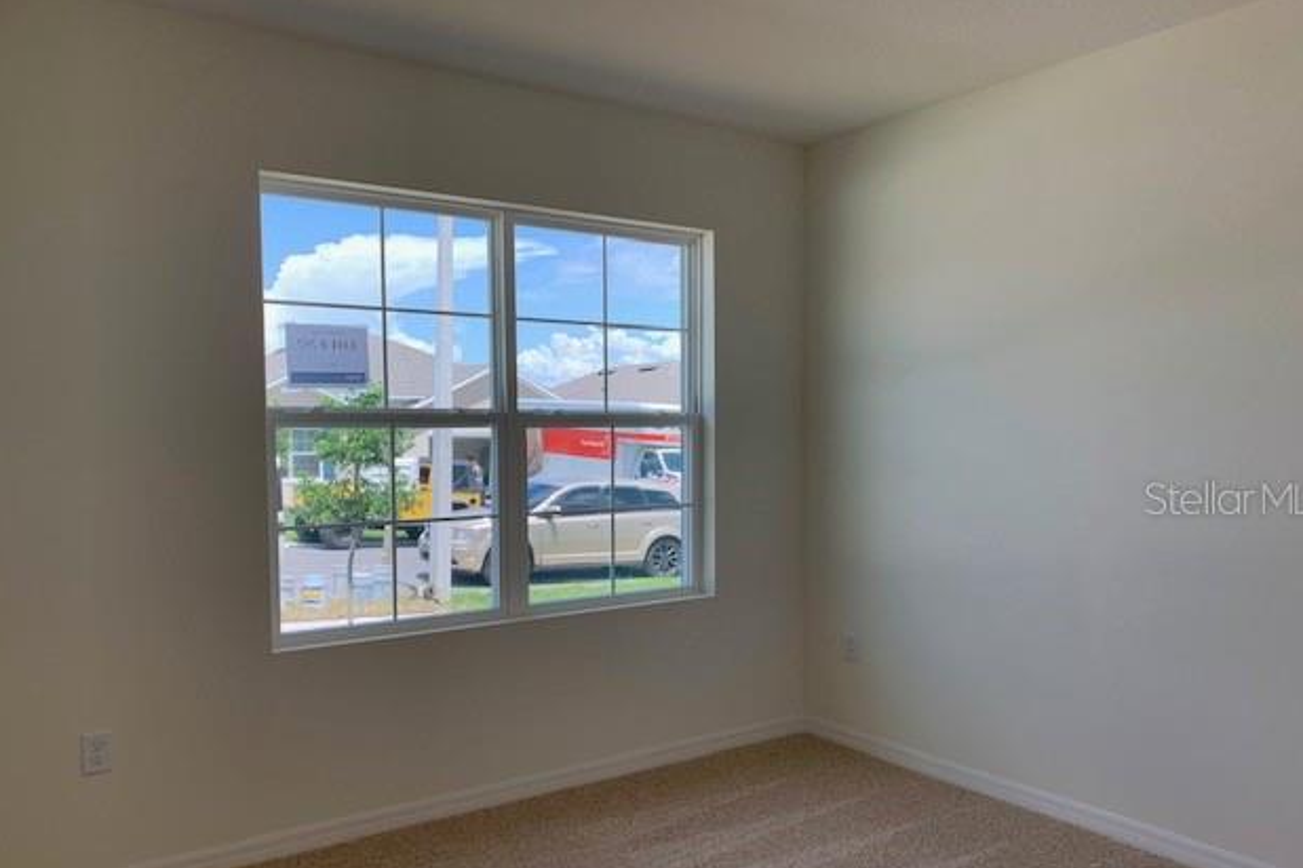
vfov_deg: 46.3
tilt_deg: -3.4
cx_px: 668
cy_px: 497
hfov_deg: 65.5
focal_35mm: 28
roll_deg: +1.6
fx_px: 1013
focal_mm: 4.25
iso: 25
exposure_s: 1/229
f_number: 1.8
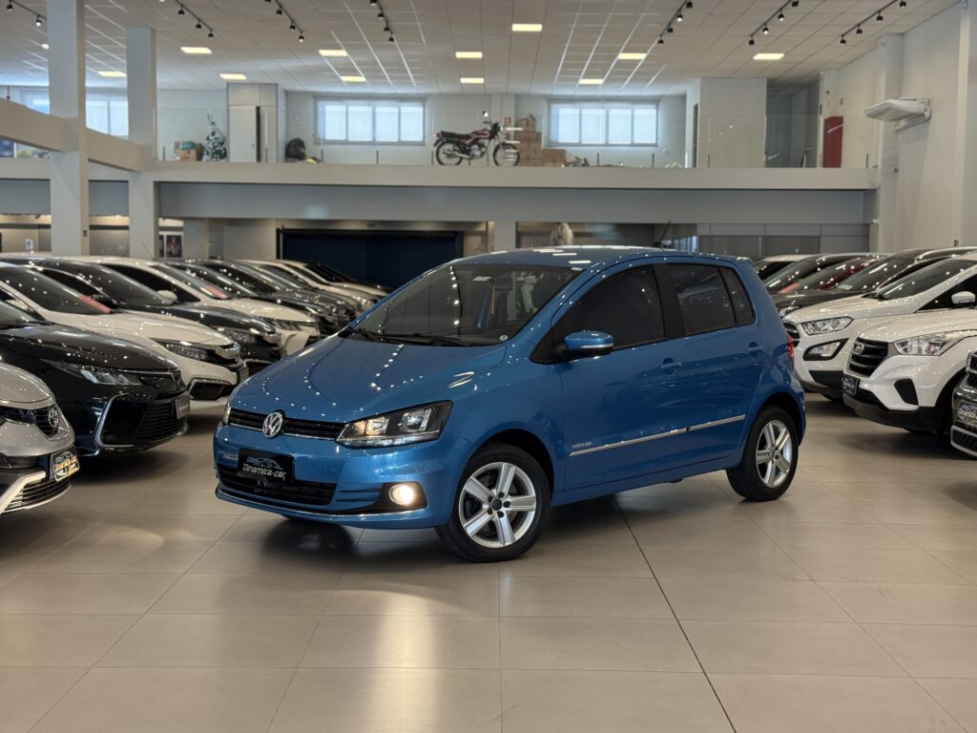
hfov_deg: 39.7
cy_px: 366
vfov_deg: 30.3
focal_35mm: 48
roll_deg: -1.2
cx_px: 488
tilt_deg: -3.8
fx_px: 1355
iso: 200
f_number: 1.78
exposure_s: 1/120
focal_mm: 6.76
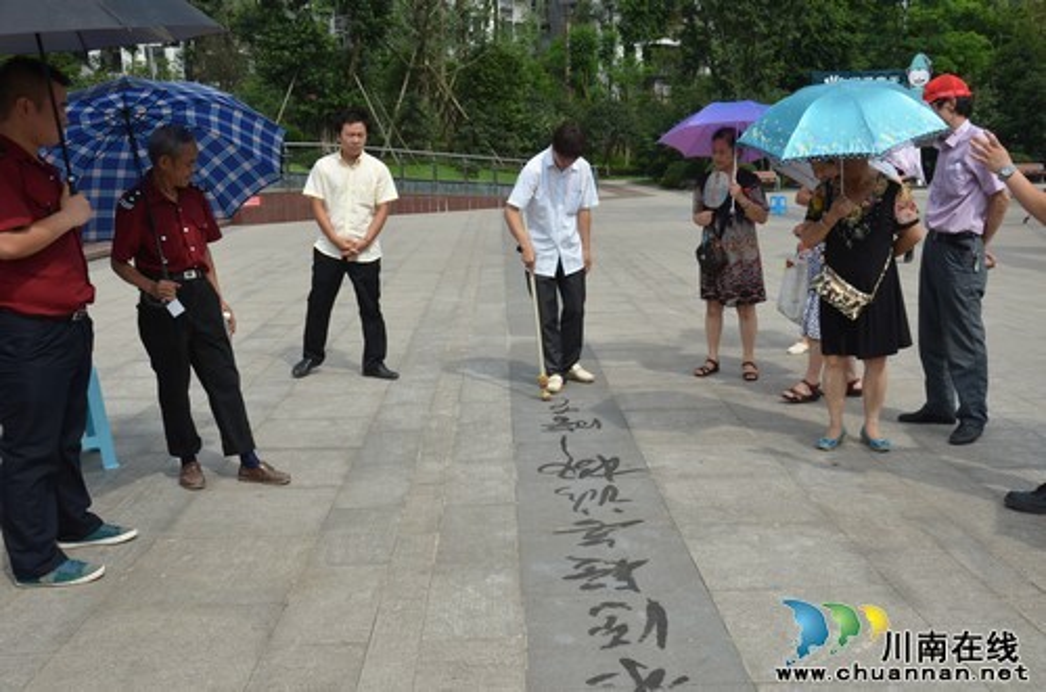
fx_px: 1044
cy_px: 346
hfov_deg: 53.2
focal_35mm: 36
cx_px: 523
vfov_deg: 36.7
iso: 125
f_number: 8
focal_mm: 24
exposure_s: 1/250
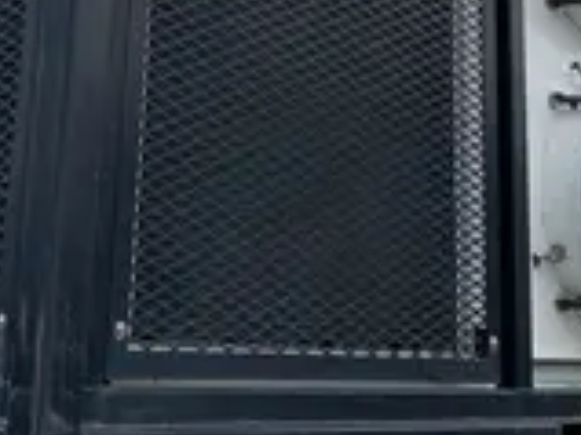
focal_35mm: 90
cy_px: -174
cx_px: 205
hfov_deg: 21.7
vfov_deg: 15.4
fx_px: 1509
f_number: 1.8
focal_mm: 4.25
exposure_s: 1/2160
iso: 25
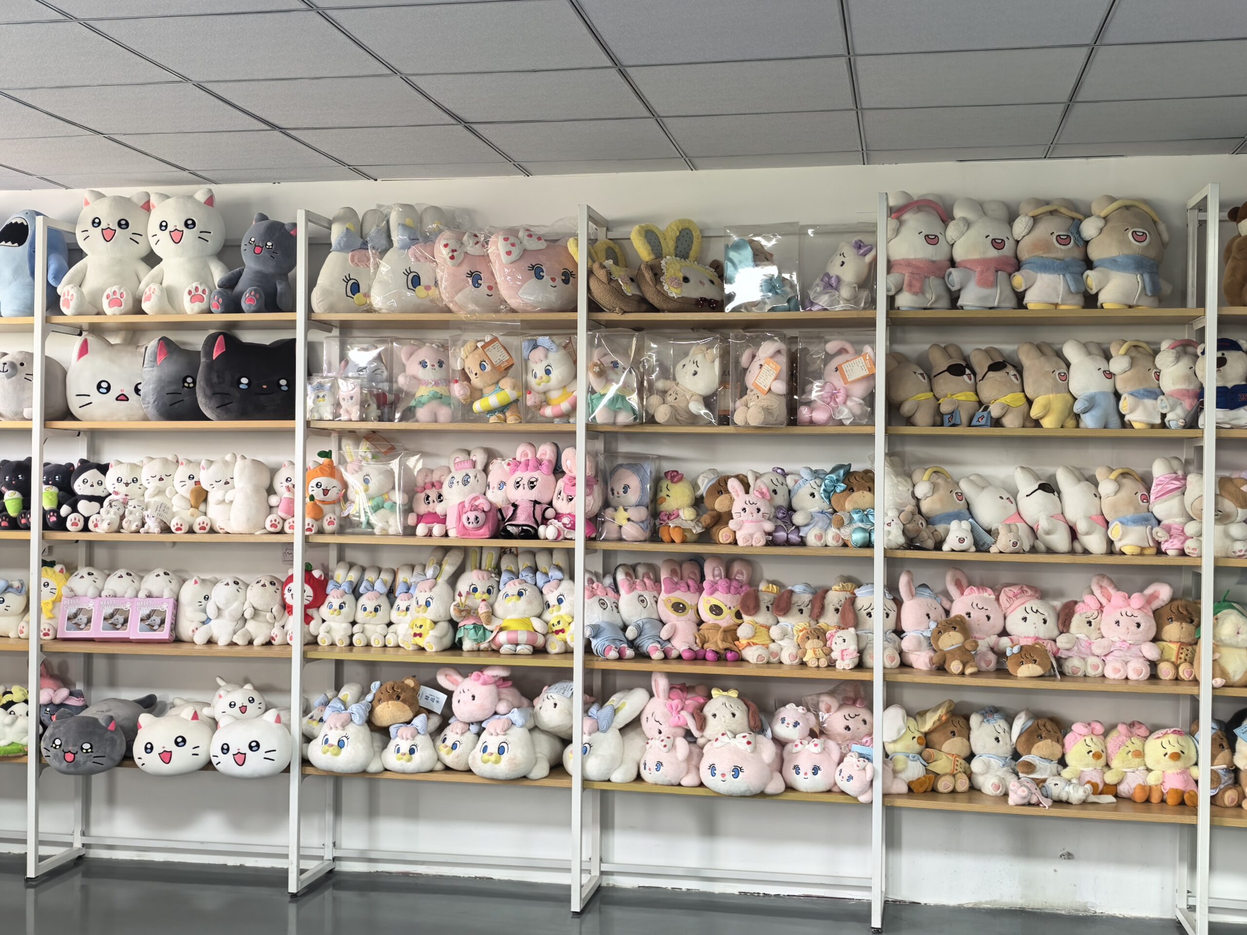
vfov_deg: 34.3
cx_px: 624
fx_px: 1513
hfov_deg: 44.8
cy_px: 468
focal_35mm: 42
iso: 64
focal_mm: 8.5
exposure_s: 1/100
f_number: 1.6
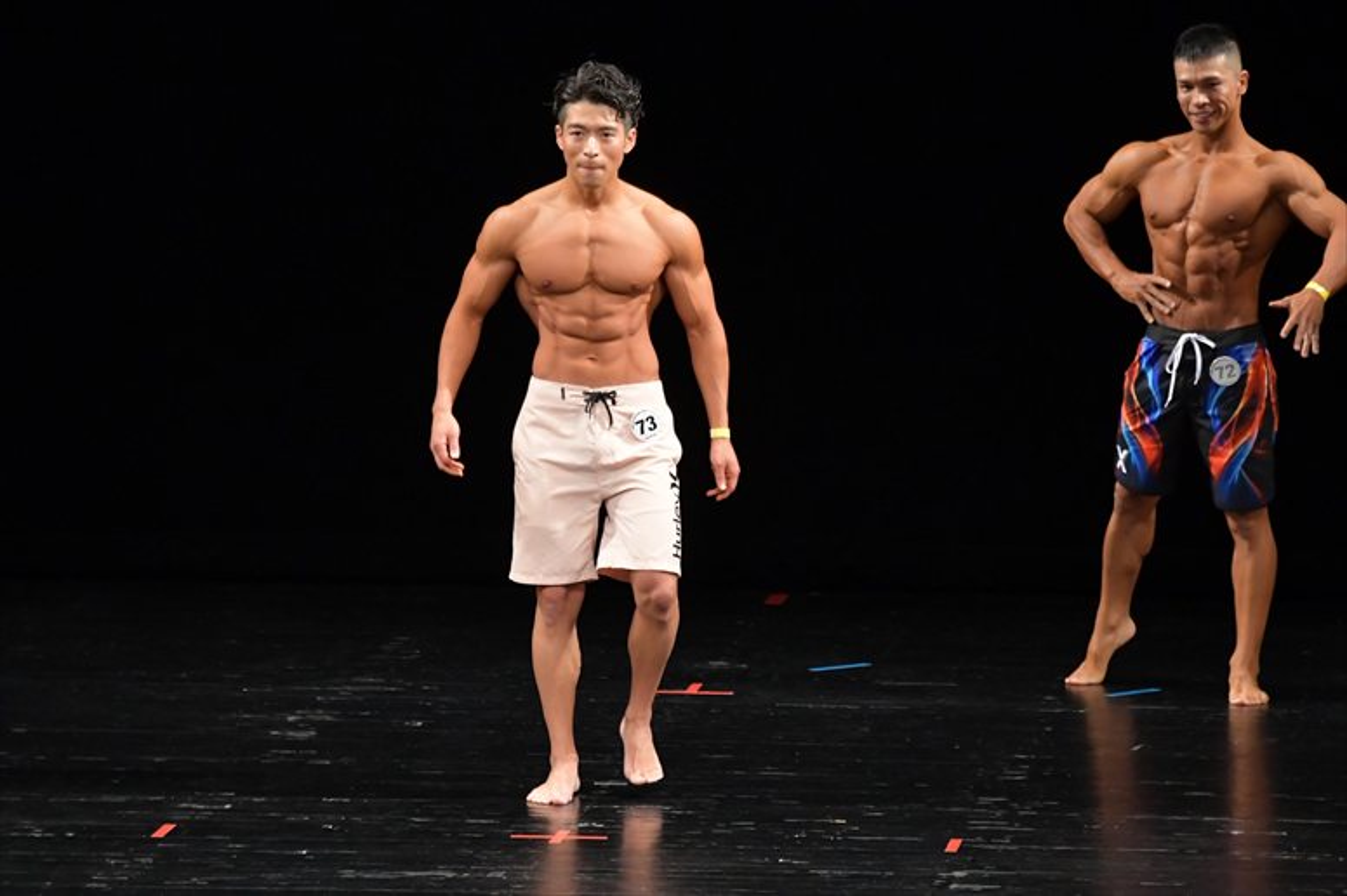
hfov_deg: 7.2
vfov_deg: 4.8
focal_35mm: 285
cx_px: 674
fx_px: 10659
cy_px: 448
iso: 3200
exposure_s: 1/400
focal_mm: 190
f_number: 5.6
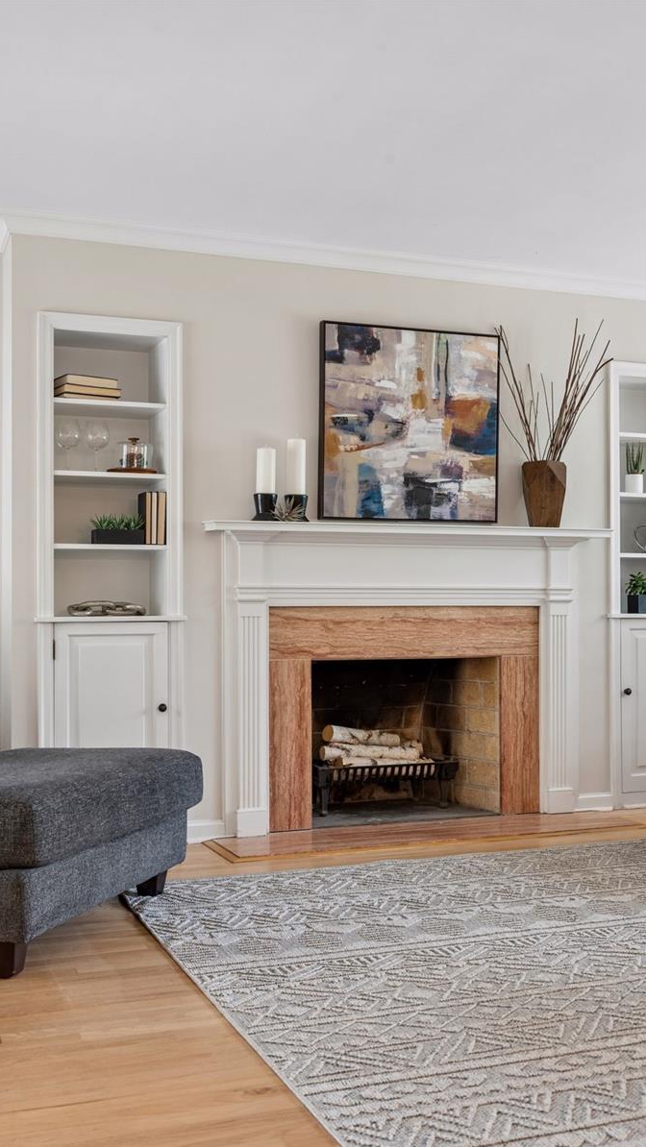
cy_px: 574
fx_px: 1218
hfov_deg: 29.7
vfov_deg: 50.5
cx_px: 371
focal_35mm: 40
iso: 400
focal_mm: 38
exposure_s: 1/8
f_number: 9
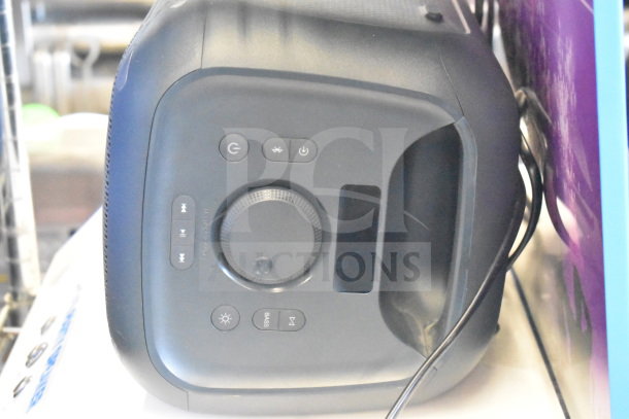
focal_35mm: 82
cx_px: 314
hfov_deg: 24.6
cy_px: 210
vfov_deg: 16.6
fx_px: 1442
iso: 25600
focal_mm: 55
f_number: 5.6
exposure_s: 1/100
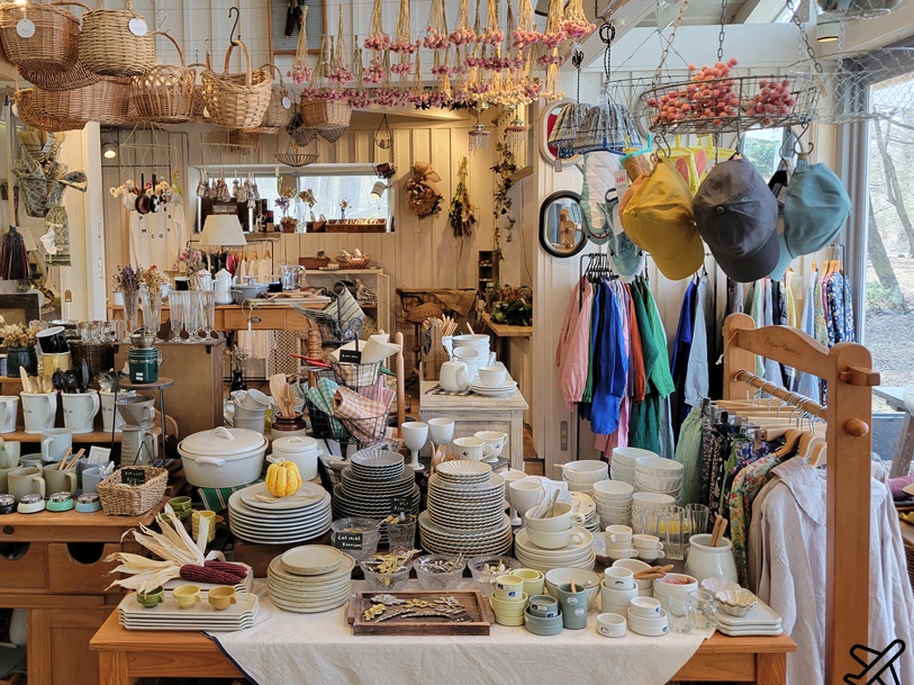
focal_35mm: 32
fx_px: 845
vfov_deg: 44.0
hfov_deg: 56.4
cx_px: 361
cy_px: 296
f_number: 1.8
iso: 125
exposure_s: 1/100
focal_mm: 5.4
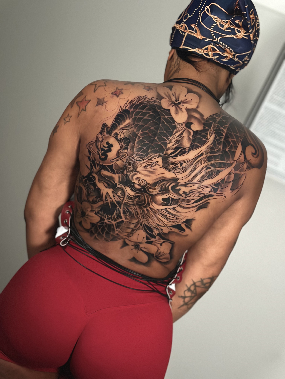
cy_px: 190
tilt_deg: -5.3
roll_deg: -25.2
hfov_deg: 30.3
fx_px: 527
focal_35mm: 48
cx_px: 142
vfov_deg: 39.7
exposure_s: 1/30
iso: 800
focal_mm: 6.86
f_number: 1.78
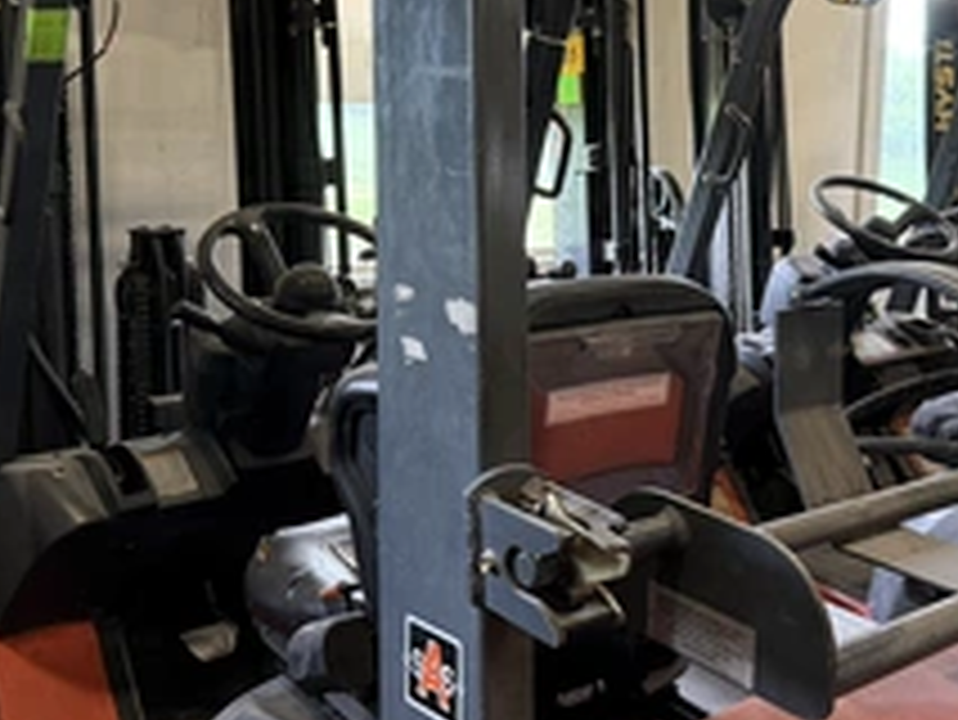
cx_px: 540
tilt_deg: -6.3
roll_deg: -2.0
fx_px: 1246
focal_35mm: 45
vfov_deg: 31.8
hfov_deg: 42.0
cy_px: 202
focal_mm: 6.76
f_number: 1.78
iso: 250
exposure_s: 1/60
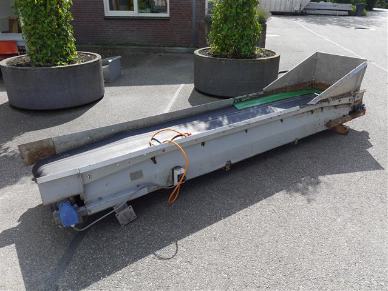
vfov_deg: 49.8
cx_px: 194
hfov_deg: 63.4
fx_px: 314
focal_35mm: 28
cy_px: 146
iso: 160
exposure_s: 1/320
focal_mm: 14
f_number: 6.3
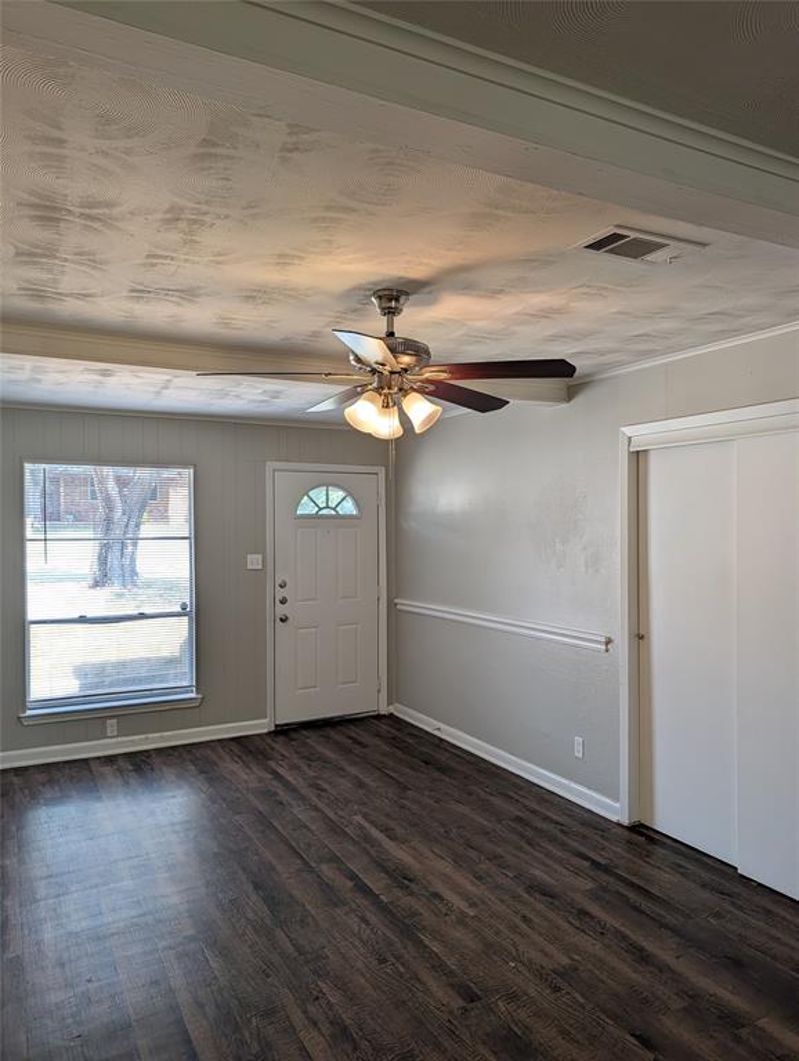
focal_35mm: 24
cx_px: 400
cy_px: 530
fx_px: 737
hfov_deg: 56.9
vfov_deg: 71.5
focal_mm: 6.9
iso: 32
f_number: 1.68
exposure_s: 1/120
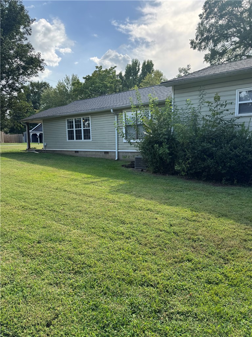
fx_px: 233
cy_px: 168
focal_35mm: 24
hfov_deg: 56.8
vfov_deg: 71.6
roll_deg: +0.4
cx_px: 126
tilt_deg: -6.4
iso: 80
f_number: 1.78
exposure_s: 1/1112
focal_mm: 6.76
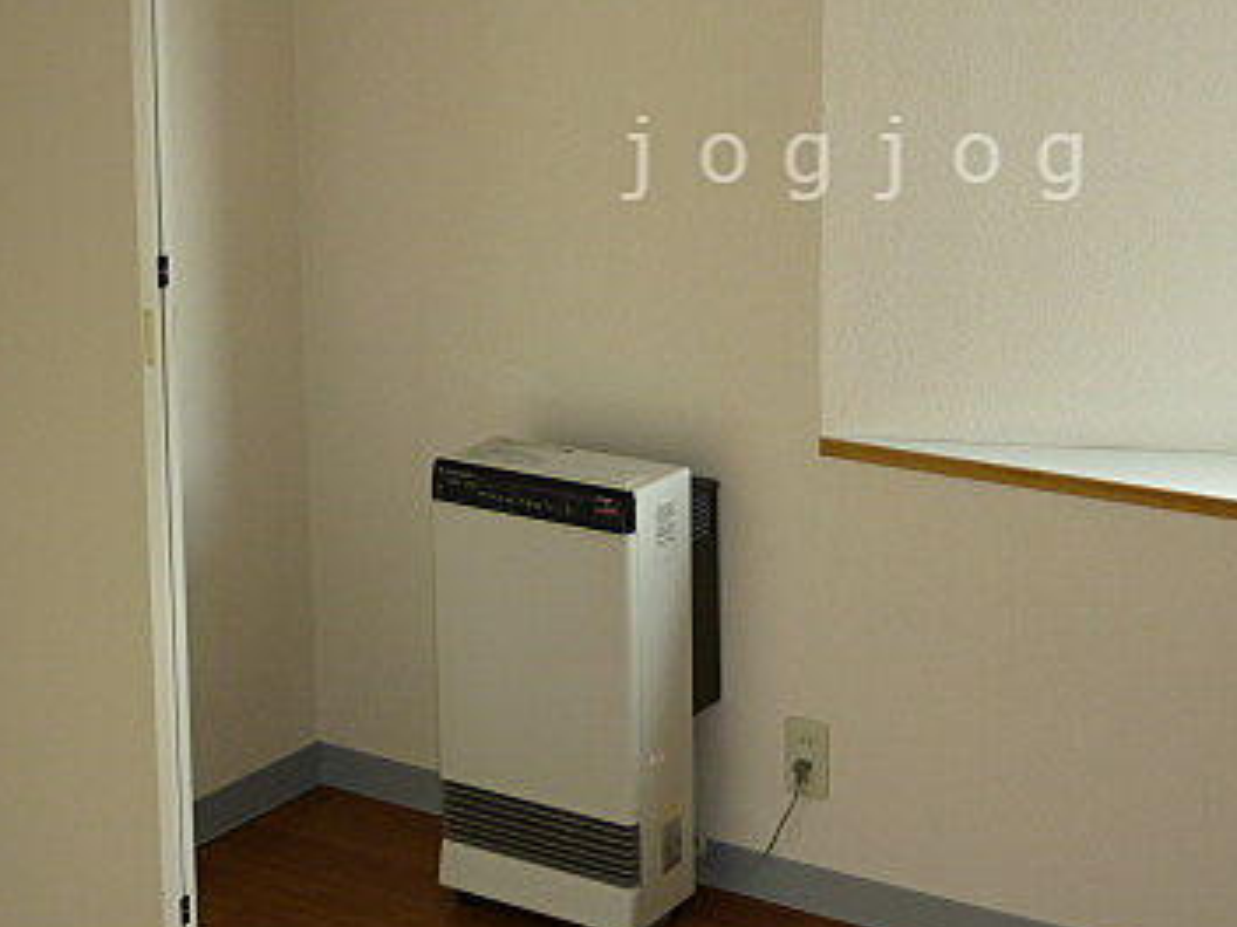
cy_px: 158
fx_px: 2144
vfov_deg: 24.0
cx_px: 861
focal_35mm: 60
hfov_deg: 31.8
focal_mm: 5.5
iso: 100
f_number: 2.8
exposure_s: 1/30
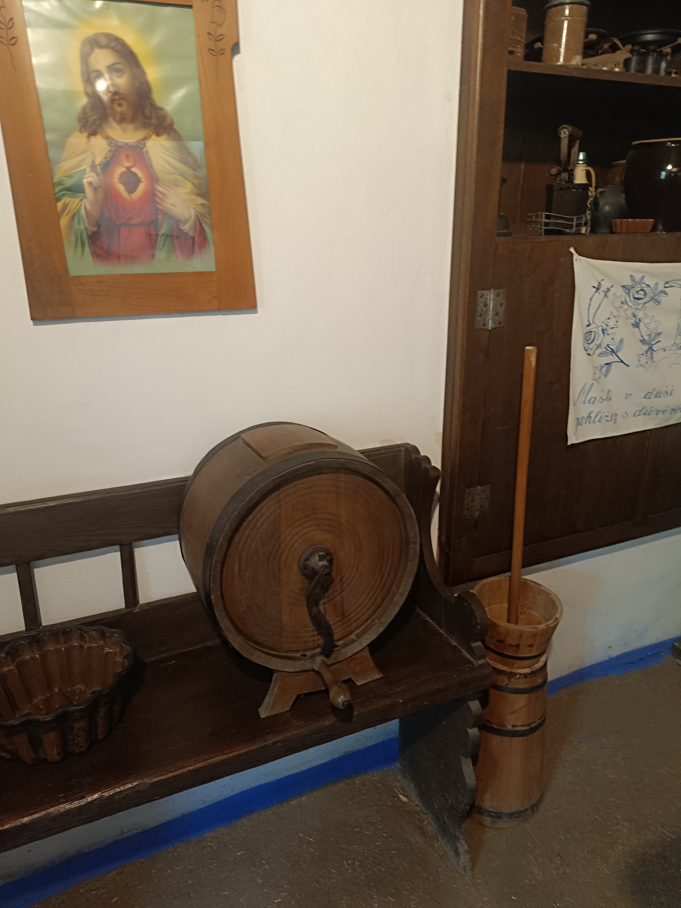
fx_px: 630
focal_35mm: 24
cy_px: 454
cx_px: 340
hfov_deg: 56.8
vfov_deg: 71.6
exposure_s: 1/25
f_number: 1.88
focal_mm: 5.59
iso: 584
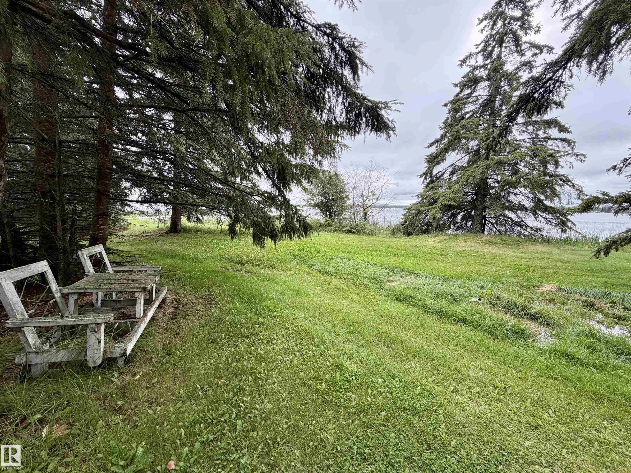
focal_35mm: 14
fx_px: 255
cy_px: 236
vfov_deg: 85.7
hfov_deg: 102.1
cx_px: 316
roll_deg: -1.5
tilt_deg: -7.8
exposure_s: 1/121
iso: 50
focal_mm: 2.22
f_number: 2.2
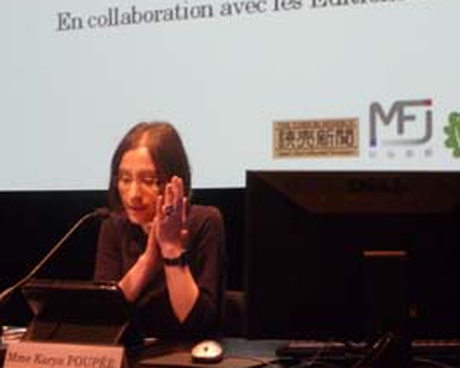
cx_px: 152
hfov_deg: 23.7
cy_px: 194
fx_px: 1089
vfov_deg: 19.2
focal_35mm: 80
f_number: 4.2
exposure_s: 1/20
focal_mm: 8
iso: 400
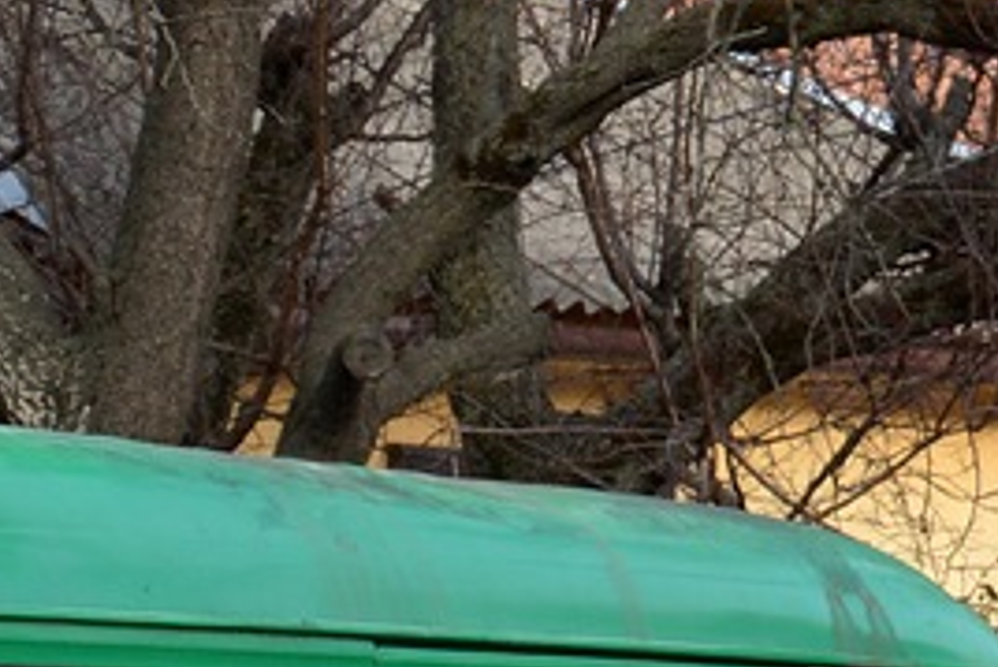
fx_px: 7073
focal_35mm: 255
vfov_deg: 5.3
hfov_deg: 8.0
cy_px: 1027
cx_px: -209
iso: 200
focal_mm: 38
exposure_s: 1/160
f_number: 6.3
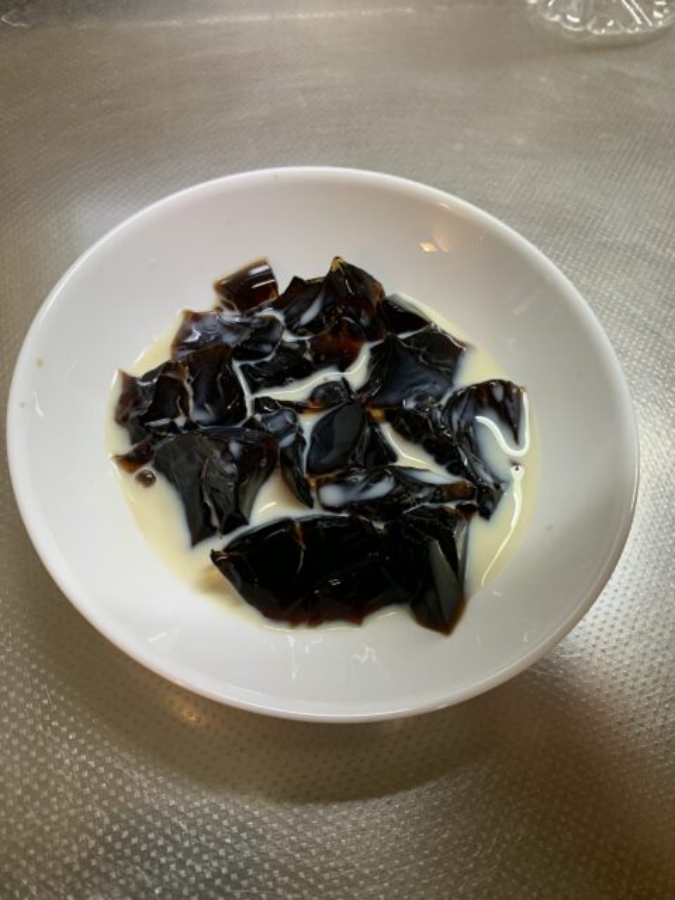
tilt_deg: -61.2
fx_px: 676
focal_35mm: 26
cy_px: 450
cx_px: 338
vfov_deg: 67.3
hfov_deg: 53.1
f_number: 1.8
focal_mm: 4.25
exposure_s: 1/100
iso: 200
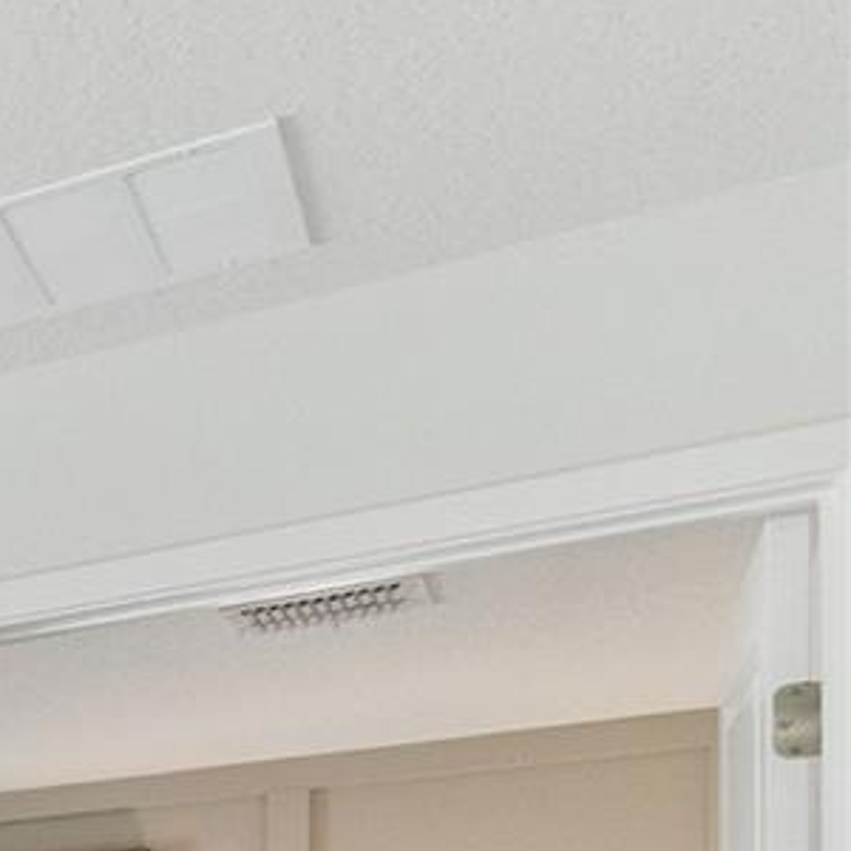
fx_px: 1891
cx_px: -1415
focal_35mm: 68
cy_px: 1186
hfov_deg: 13.3
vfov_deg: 22.0
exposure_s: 1/160
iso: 200
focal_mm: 10
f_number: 2.8
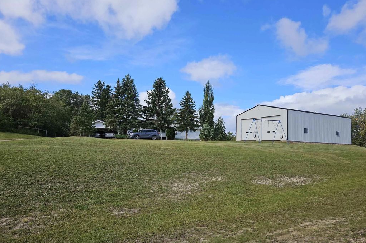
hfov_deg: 73.8
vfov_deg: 53.1
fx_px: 244
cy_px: 128
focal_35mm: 24
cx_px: 183
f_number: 1.8
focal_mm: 5.4
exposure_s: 1/2180
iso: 25
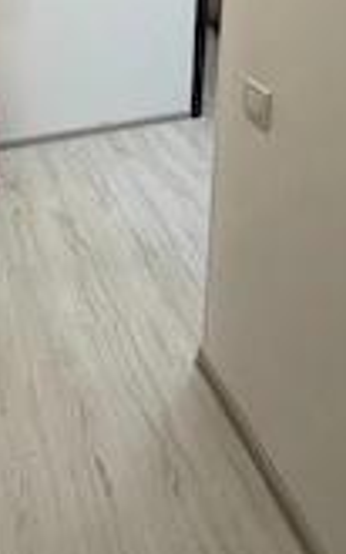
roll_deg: +1.7
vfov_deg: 44.8
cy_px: -13
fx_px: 544
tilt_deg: -15.5
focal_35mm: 36
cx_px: 57
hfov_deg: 34.0
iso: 160
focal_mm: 2.22
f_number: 2.2
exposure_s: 1/100
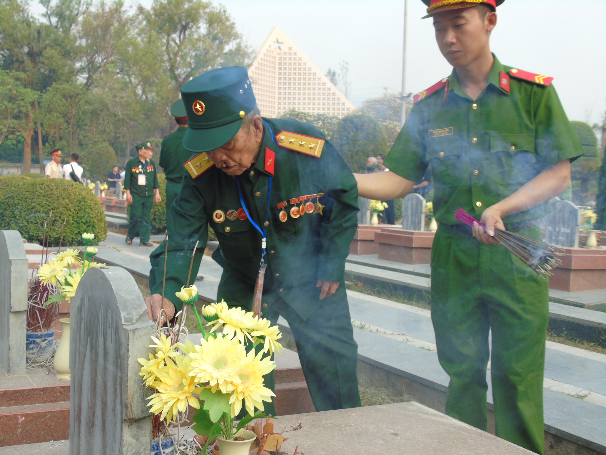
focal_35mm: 40
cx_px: 303
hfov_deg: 46.8
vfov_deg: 36.0
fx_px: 700
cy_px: 228
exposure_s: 1/60
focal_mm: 7.1
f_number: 3.9
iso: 80
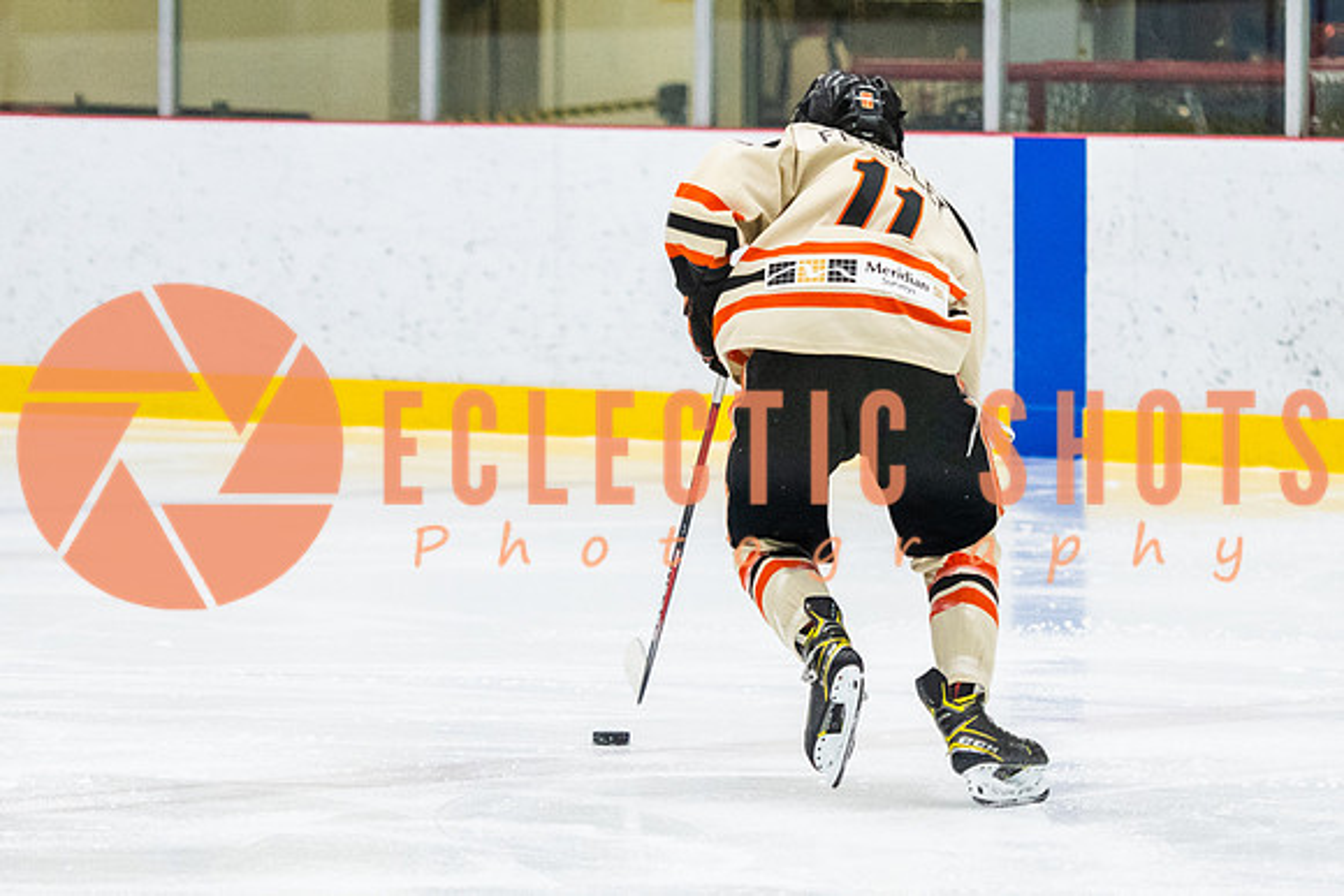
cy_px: 263
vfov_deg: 4.7
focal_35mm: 290
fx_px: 10821
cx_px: 734
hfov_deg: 7.1
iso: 1400
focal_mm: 116
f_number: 2.8
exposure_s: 1/640
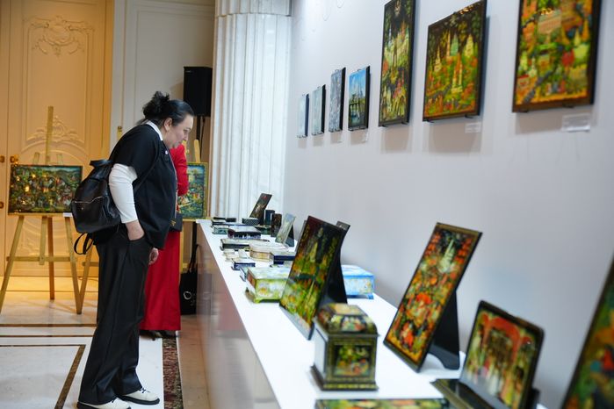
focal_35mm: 40
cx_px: 307
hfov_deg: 48.5
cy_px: 204
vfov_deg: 33.4
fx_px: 682
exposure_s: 1/640
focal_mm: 40
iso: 1600
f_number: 2.8
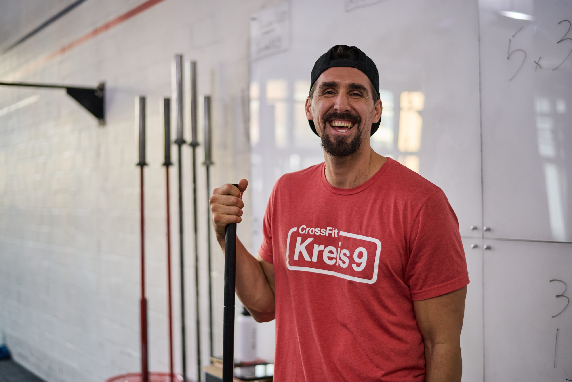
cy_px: 191
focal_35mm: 50
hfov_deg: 39.6
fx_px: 794
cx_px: 286
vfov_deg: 27.0
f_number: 1.8
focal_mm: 50
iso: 1000
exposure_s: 1/320
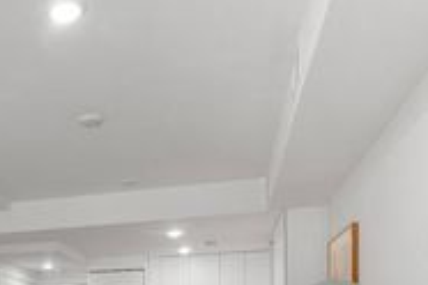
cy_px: 302
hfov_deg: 40.7
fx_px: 511
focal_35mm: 43
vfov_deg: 28.7
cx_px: 16
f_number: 10
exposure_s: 1/1.67
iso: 250
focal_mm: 16
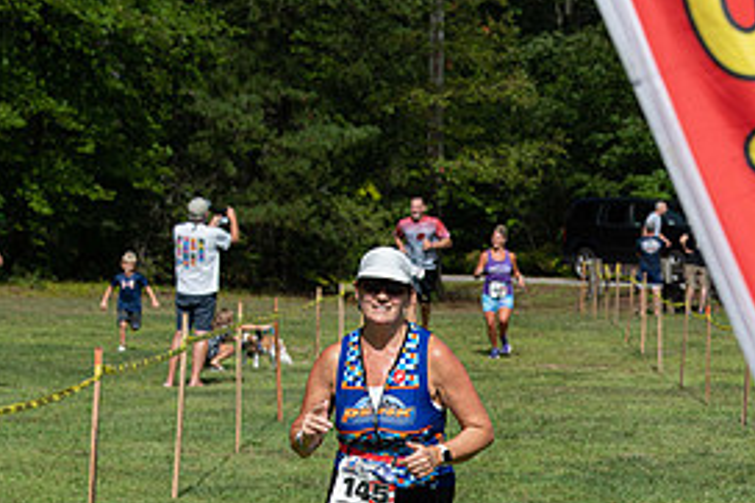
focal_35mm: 192
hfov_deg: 10.7
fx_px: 4024
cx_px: 594
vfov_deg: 7.1
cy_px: 502
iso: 200
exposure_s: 1/1250
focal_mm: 90
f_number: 6.3
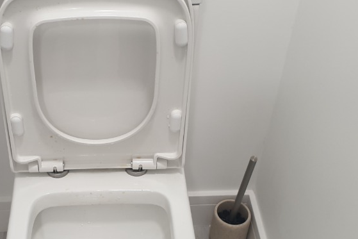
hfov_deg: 34.0
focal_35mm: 58
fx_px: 577
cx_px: 104
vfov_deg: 23.3
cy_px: 160
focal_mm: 4.3
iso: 80
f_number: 2.4
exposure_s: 1/50
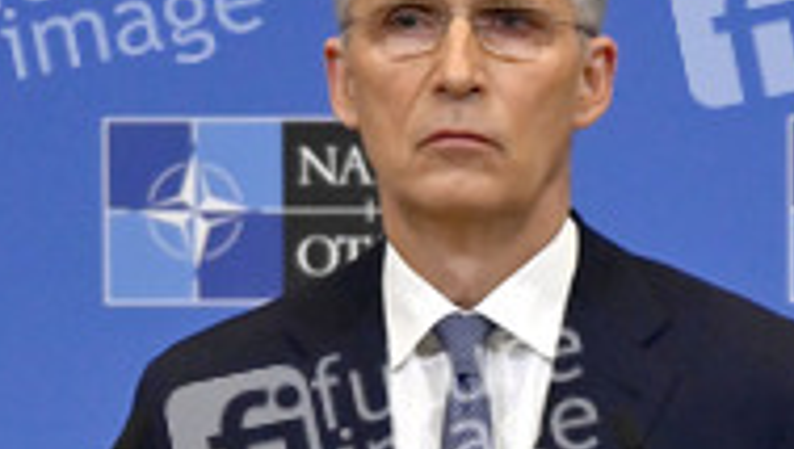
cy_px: 638
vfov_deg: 2.0
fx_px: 12589
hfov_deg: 3.6
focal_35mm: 597
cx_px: 504
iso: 3200
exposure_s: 1/400
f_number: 6
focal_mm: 270
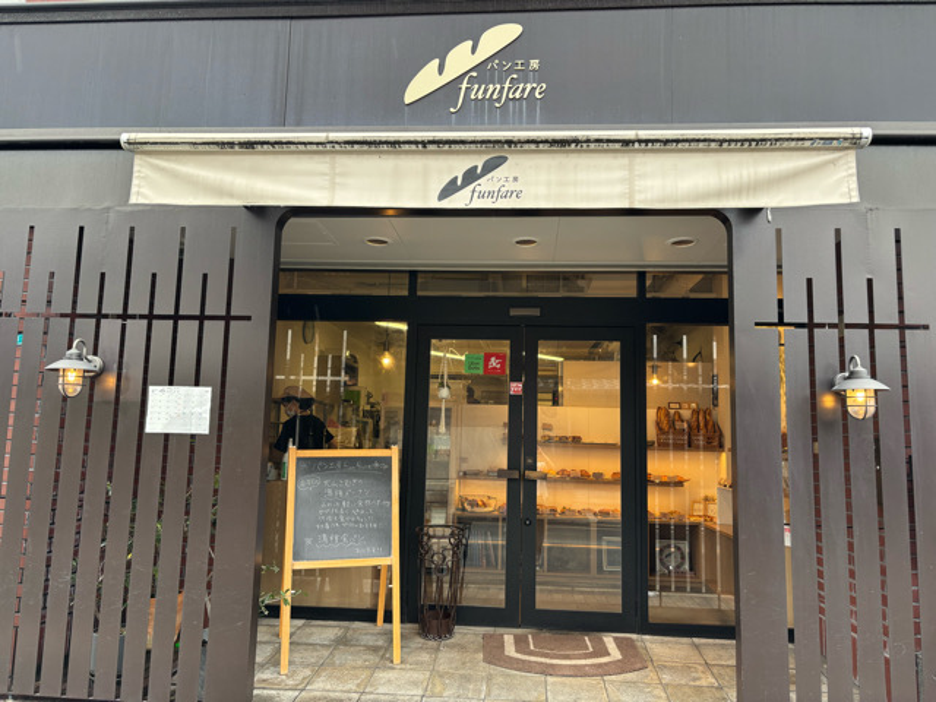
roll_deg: -2.0
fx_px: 703
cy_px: 351
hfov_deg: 67.3
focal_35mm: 26
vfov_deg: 53.1
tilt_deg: +7.7
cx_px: 468
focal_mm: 5.96
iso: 50
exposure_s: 1/183
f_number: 1.6
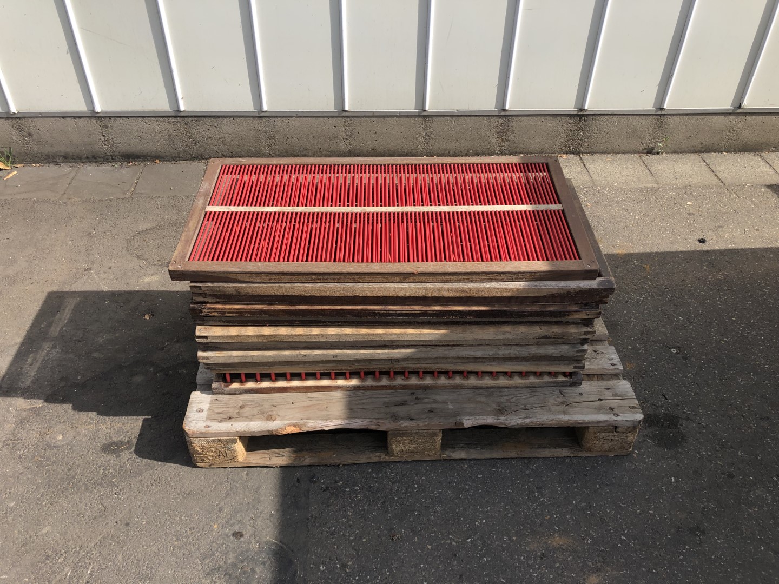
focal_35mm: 28
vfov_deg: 49.7
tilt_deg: -38.2
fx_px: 630
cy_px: 292
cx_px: 390
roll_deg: -0.7
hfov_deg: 63.4
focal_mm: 4
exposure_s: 1/1043
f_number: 1.8
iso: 20
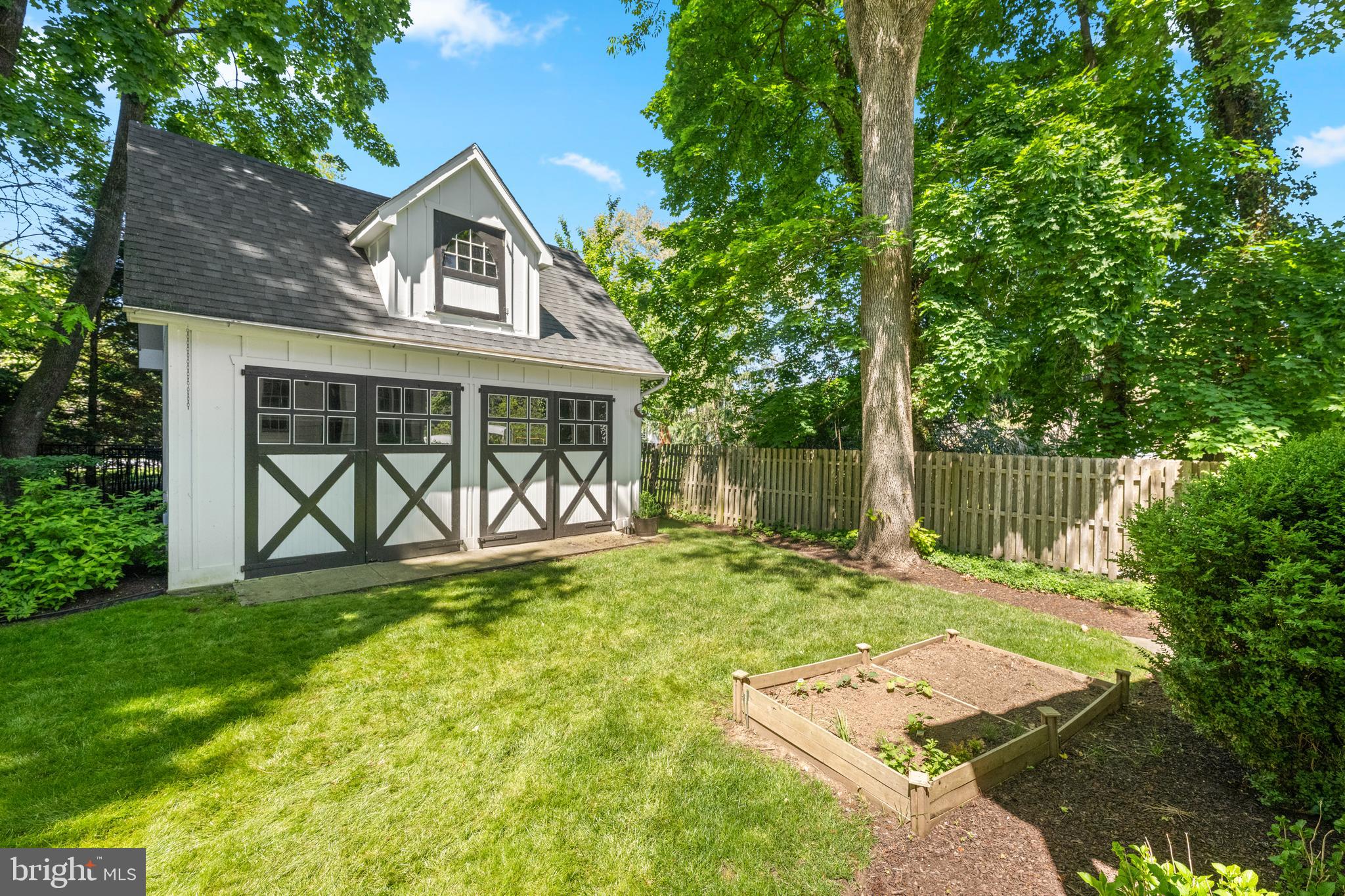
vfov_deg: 81.2
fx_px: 523
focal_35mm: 14
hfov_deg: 104.3
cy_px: 448
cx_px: 672
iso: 1250
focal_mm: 14
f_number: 5.6
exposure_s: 1/800
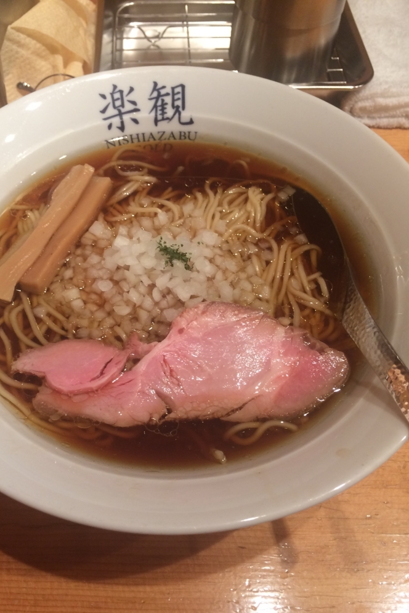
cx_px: 177
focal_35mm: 31
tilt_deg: -58.5
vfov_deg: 60.3
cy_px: 315
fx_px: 528
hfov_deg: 42.2
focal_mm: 4.15
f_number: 2.2
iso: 125
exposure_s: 1/33
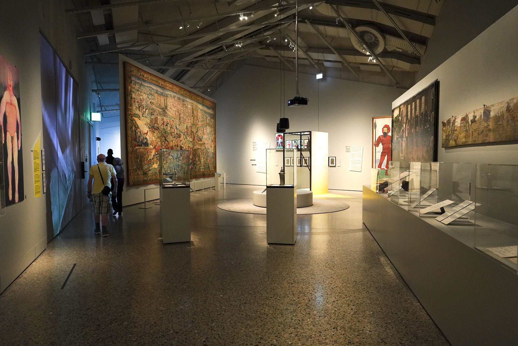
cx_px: 259
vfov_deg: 53.1
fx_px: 345
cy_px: 173
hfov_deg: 73.7
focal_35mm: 24
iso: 3200
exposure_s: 1/80
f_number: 3.5
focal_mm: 24
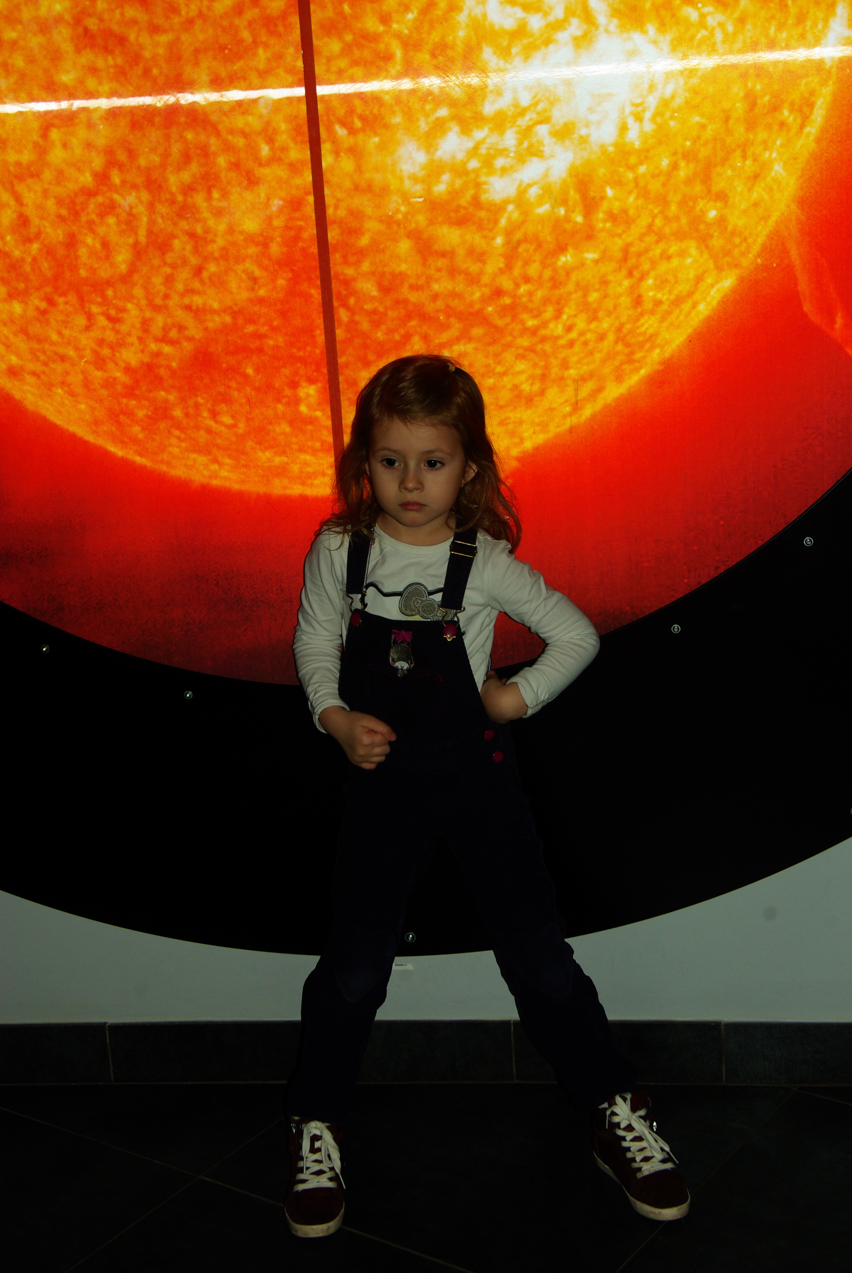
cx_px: 426
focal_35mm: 54
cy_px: 636
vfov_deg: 36.8
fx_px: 1911
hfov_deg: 25.1
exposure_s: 1/125
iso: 200
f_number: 8
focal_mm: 36
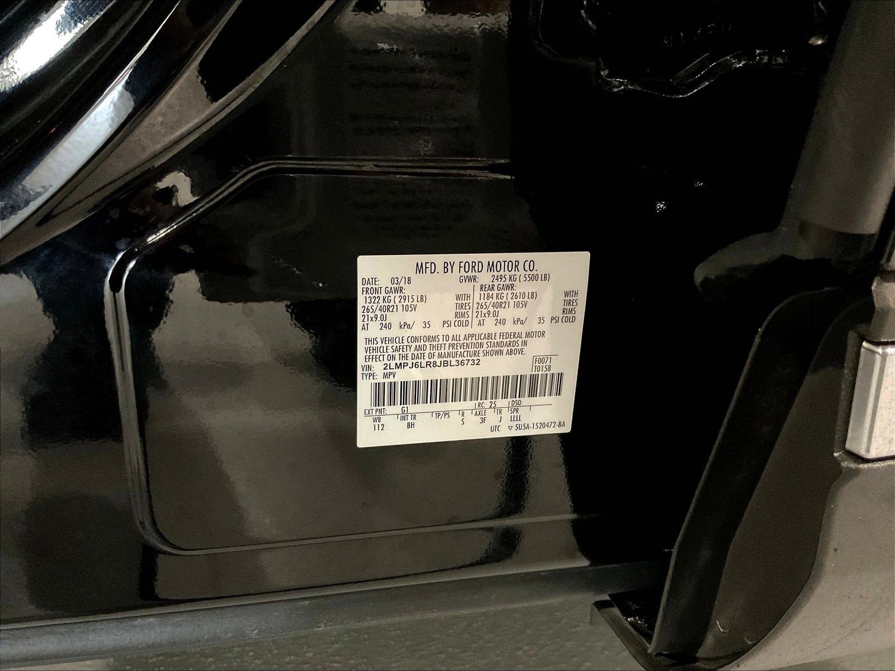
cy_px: 336
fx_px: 750
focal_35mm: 29
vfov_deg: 48.2
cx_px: 448
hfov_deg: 61.7
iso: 500
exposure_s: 1/30
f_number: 1.8
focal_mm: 3
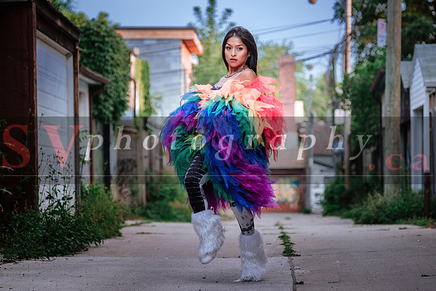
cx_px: 218
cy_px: 163
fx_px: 2107
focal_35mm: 174
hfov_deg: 11.8
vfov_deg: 7.9
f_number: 2.8
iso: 400
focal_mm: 98.2
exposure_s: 1/500
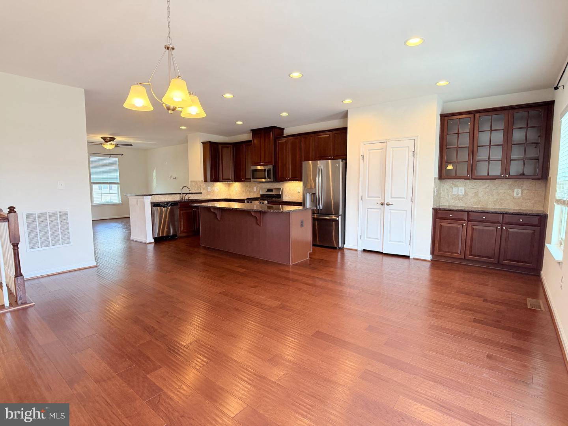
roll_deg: +0.6
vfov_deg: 56.8
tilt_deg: -6.4
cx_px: 284
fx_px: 394
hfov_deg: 71.6
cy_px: 213
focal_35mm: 24
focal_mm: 6.76
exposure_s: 1/146
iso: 160
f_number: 1.78
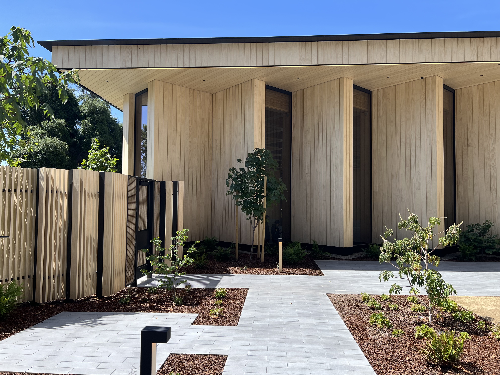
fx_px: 376
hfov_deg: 67.3
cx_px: 250
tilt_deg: +2.8
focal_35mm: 26
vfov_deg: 53.1
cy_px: 188
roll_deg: -0.4
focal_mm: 5.7
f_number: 1.5
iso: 50
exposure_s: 1/1808
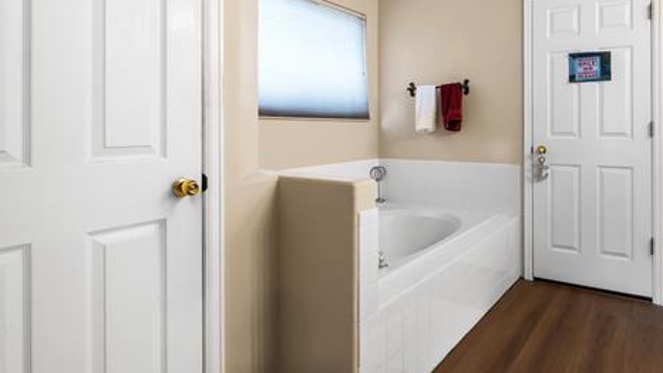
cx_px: 435
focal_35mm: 23
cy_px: 137
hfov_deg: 76.5
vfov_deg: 49.0
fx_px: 404
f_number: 8
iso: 320
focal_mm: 16
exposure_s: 1/2.5
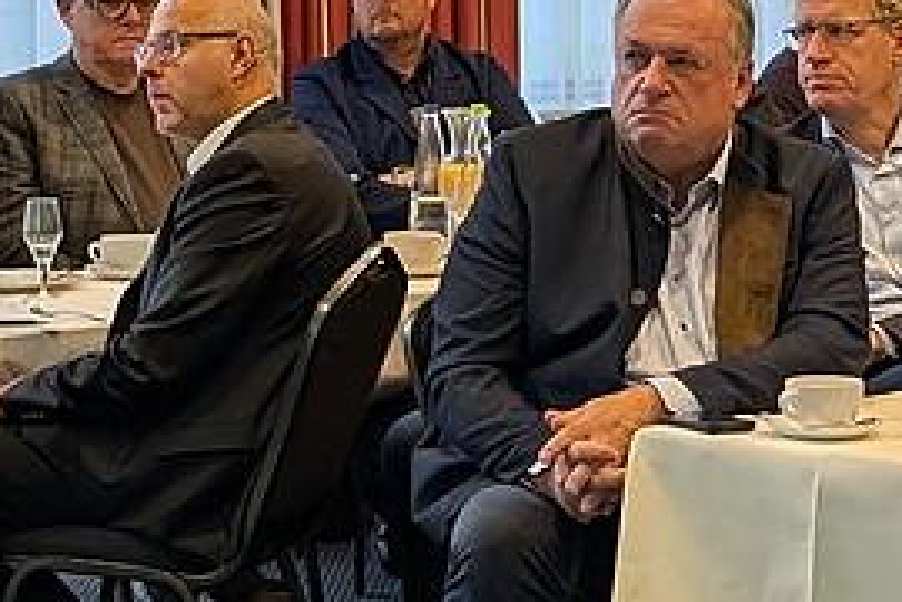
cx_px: 935
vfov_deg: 9.1
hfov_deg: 13.4
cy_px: 298
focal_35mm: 151
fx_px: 3783
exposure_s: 1/355
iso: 413
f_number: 1.68
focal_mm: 6.9
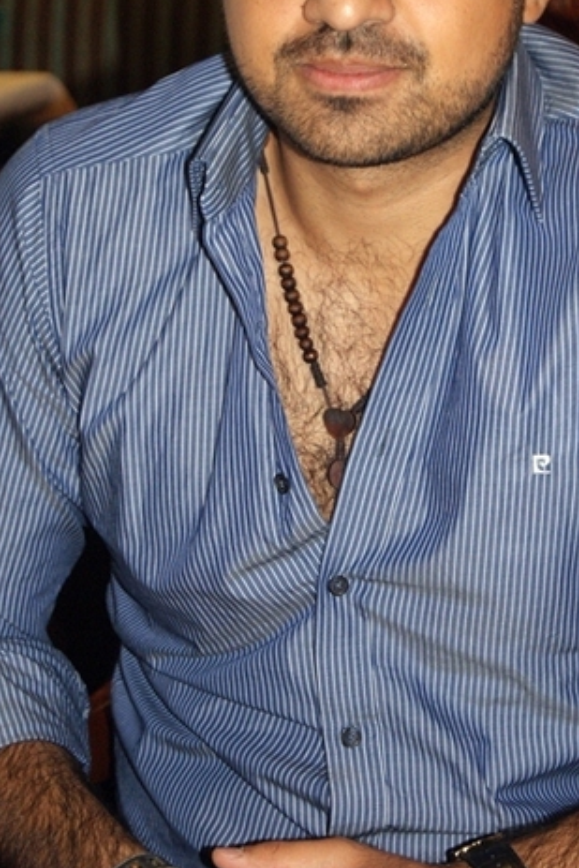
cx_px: 382
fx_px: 3007
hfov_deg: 11.0
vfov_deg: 16.4
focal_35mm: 125
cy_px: 255
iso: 400
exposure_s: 1/80
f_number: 5.6
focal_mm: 55
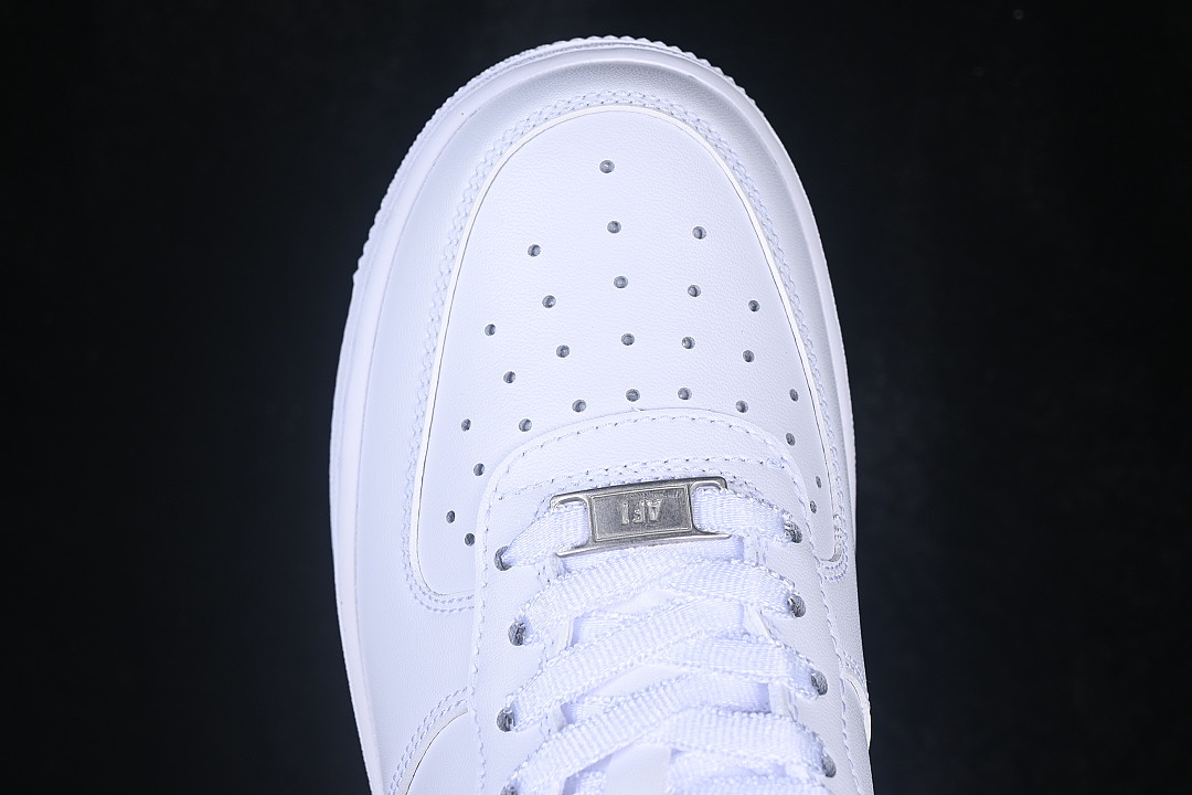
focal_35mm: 75
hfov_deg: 27.0
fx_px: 2483
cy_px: 398
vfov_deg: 18.2
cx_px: 596
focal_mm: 50
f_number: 8
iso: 160
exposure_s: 1/60
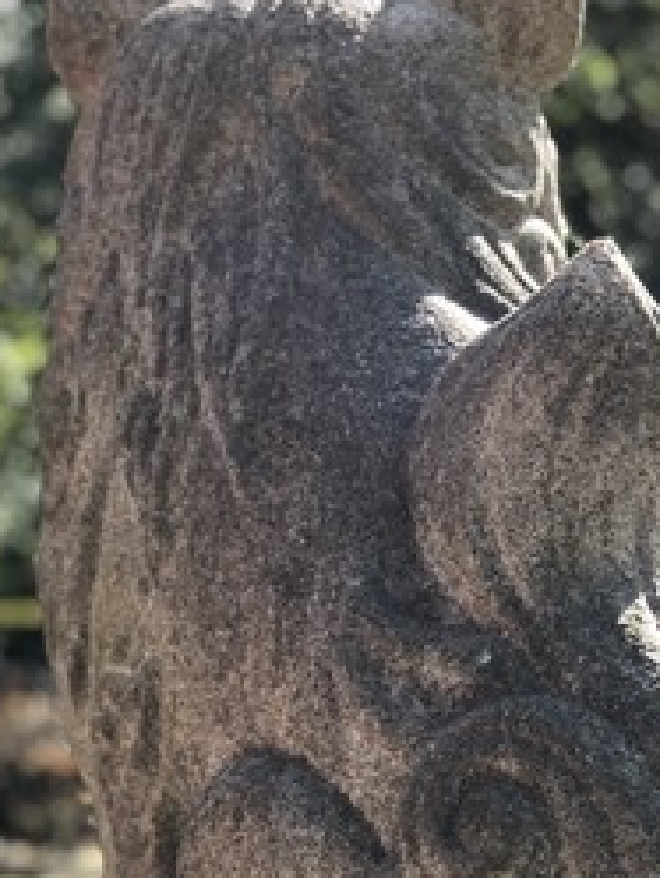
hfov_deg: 14.3
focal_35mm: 103
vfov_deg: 19.0
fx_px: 2616
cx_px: 487
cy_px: 582
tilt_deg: -2.0
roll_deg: +0.5
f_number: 2.8
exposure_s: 1/60
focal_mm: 6.6
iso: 25
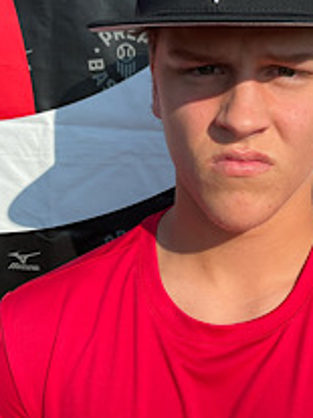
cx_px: 240
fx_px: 676
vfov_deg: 34.3
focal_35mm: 56
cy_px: 190
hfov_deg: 25.7
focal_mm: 3
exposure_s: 1/1786
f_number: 1.8
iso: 16
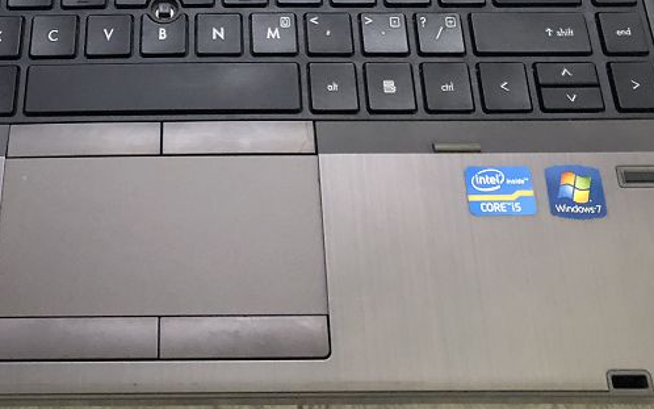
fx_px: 1087
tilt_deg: -60.6
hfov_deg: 33.1
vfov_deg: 20.0
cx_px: 207
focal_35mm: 61
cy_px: -83
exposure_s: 1/6
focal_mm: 3.99
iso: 100
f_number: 1.8
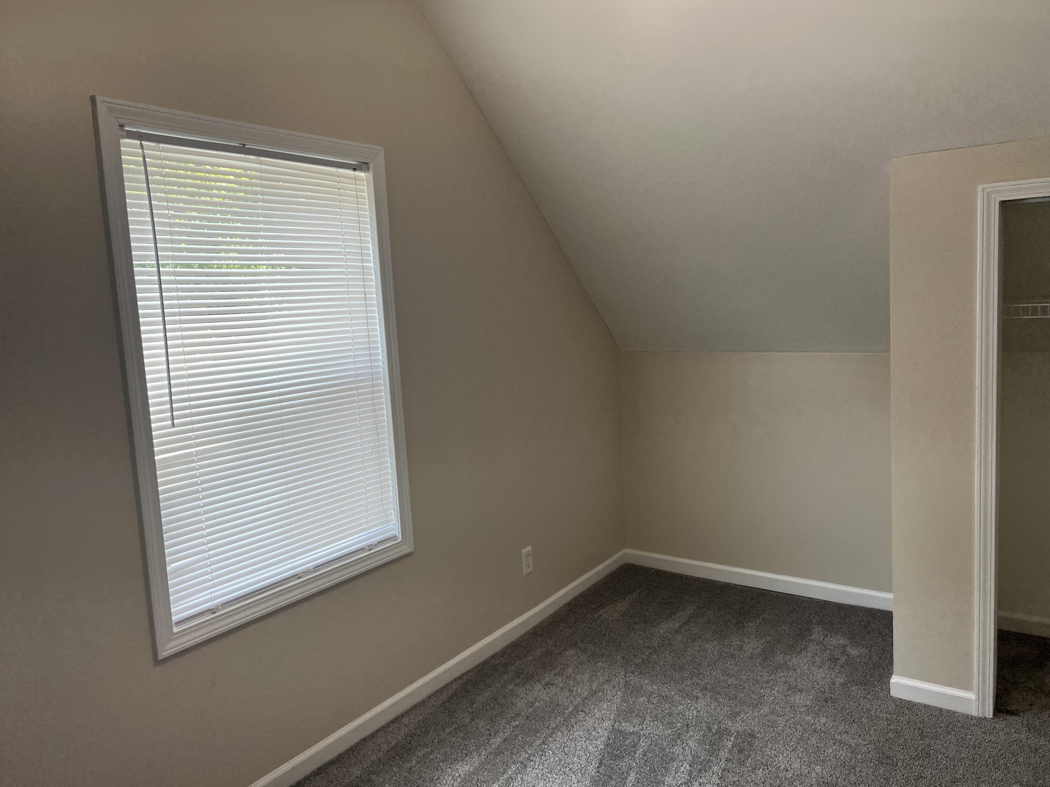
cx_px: 525
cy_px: 394
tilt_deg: -7.2
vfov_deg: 53.1
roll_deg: +3.0
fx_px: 789
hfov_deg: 67.3
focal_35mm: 26
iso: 64
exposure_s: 1/120
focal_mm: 5.7
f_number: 1.5
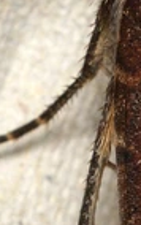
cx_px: 255
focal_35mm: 1034
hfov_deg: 1.3
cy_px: 222
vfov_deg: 2.0
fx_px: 6345
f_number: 10
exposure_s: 1/250
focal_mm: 150
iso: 100
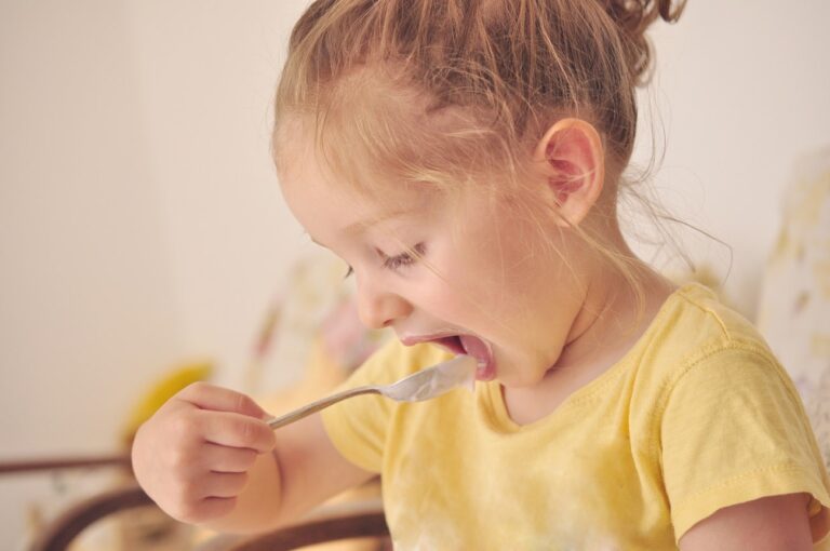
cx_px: 415
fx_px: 1382
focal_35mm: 60
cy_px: 276
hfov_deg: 33.4
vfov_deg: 22.6
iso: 500
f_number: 2.8
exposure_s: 1/250
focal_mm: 40
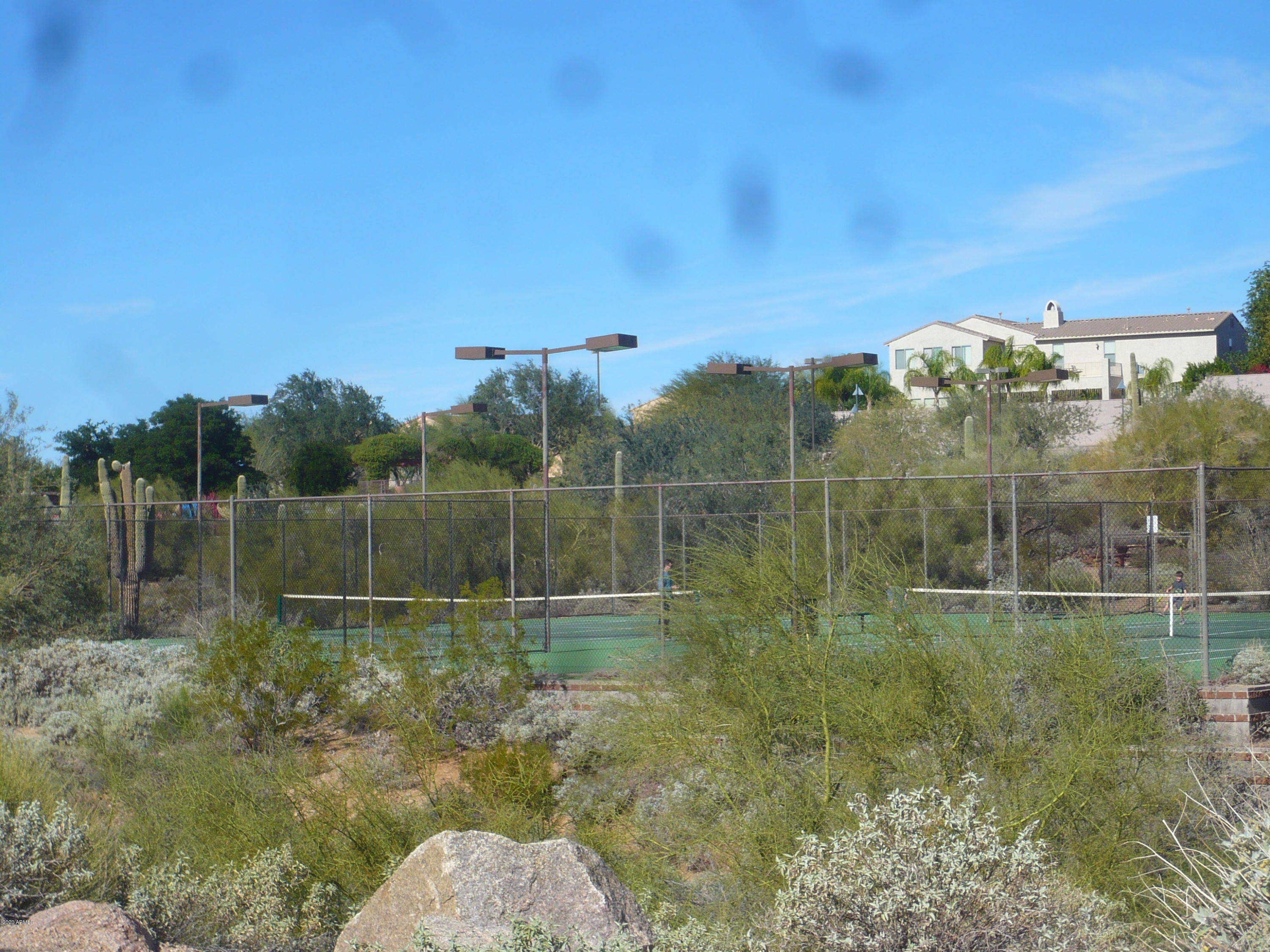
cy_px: 476
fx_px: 3082
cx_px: 635
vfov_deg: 17.6
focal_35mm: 84
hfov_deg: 23.3
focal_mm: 13.9
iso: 100
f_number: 13
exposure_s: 1/125
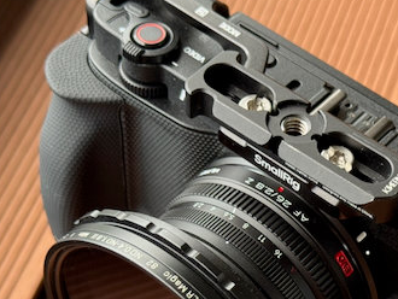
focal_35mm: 93
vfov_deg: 15.7
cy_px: 271
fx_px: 1070
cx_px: 262
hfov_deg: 21.0
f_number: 1.78
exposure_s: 1/52
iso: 250
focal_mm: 6.76
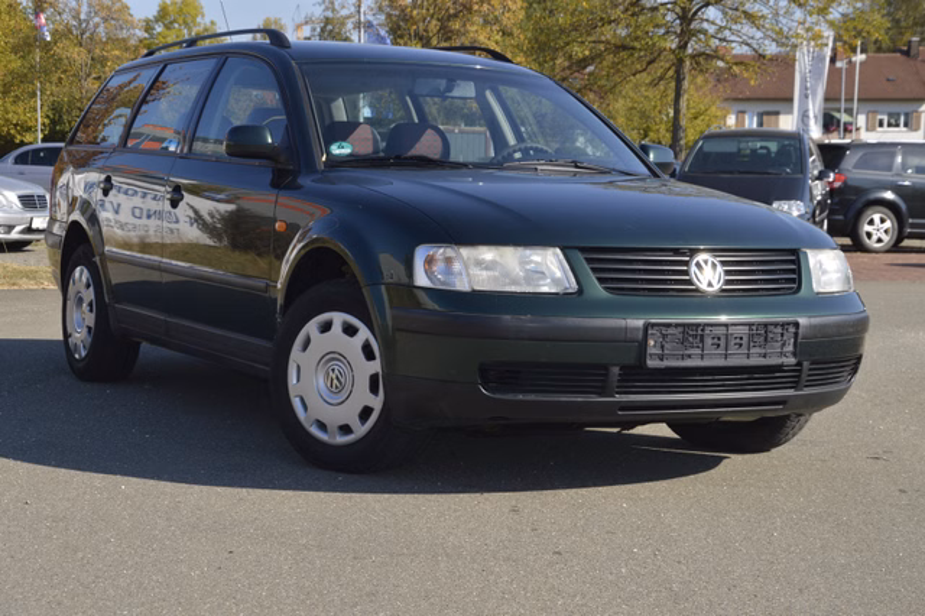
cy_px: 308
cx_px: 462
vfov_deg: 20.1
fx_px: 1733
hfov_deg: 29.9
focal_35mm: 68
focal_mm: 45
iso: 100
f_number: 8
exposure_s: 1/200
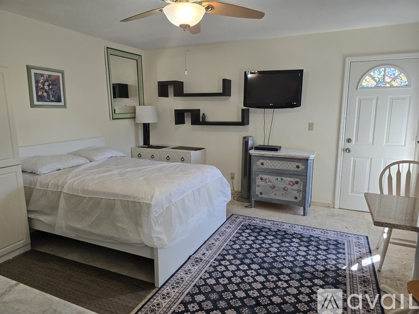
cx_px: 210
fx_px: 278
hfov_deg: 73.9
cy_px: 157
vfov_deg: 58.9
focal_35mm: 23
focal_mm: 6.3
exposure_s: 1/180
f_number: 1.7
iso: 200
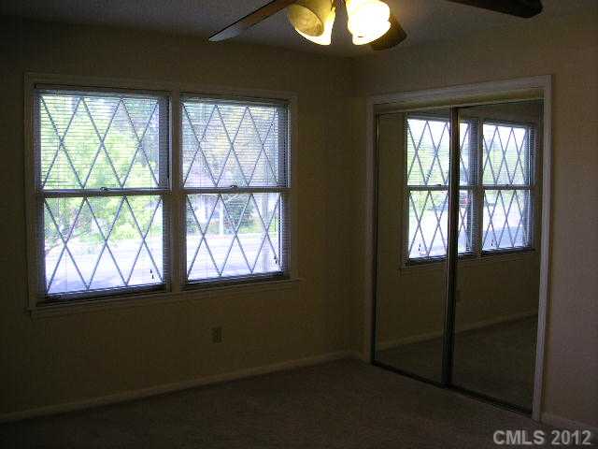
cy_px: 224
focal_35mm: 37
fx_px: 639
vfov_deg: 38.7
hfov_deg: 50.1
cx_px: 299
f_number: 2.7
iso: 100
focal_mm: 5.6
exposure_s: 1/66.4
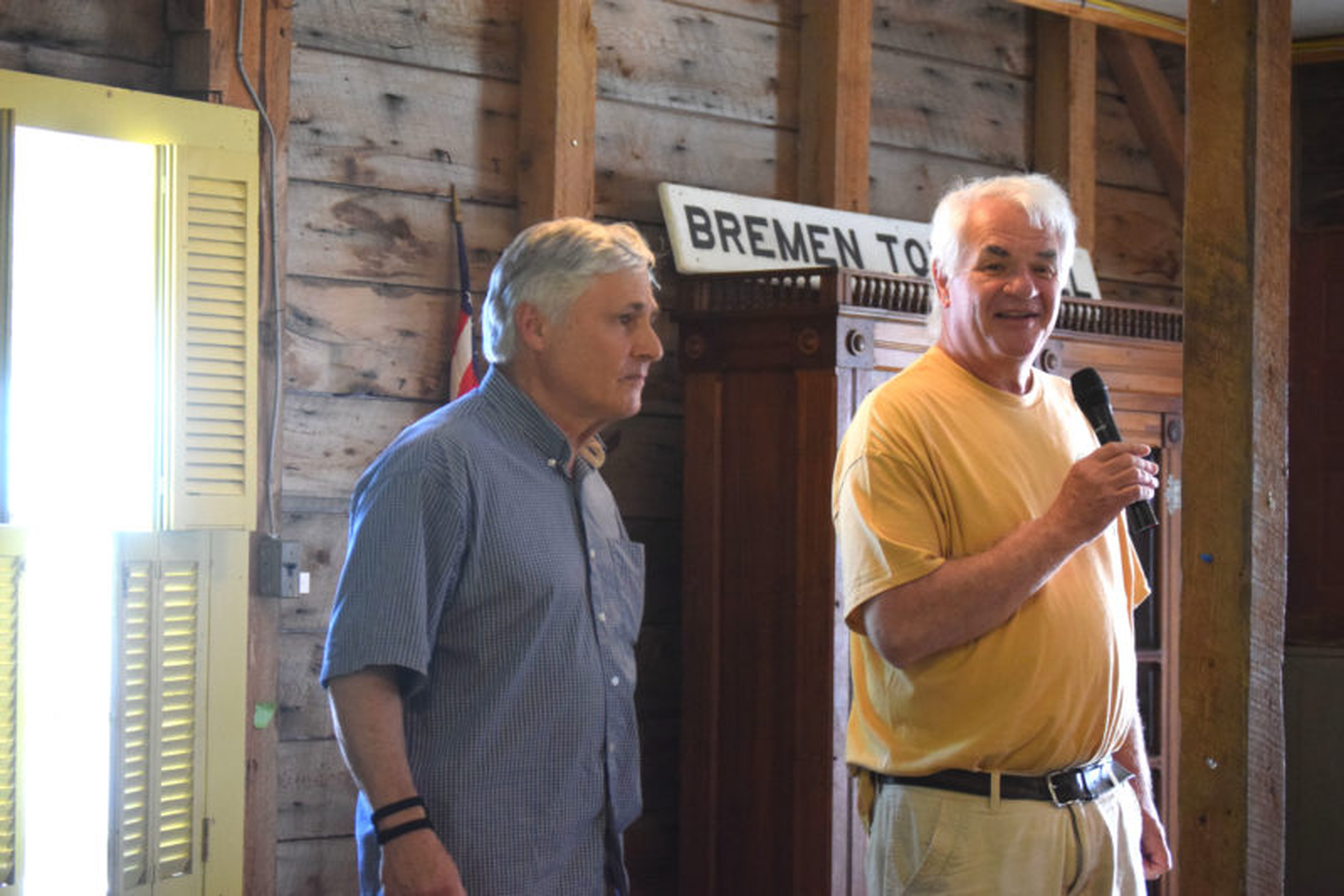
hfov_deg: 24.6
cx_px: 672
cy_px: 448
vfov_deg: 16.5
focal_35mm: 82
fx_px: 3079
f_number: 4
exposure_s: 1/200
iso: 3200
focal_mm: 55
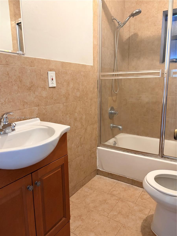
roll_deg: +0.9
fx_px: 177
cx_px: 88
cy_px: 118
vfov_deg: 67.3
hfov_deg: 53.1
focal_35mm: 26
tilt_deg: -11.3
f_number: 1.6
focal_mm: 5.96
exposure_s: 1/60
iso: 500
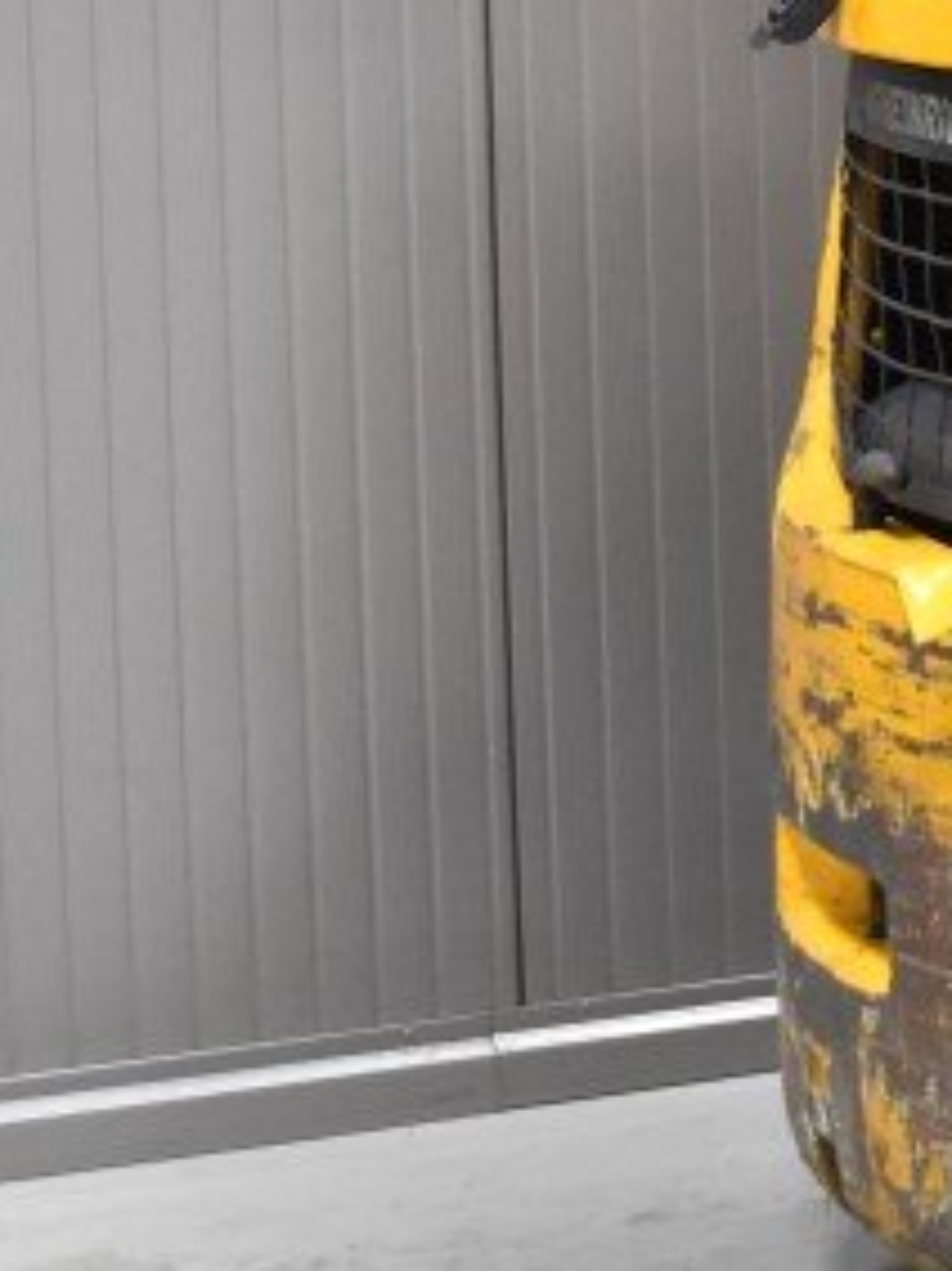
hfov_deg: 9.1
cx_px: 2241
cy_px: -121
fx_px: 5394
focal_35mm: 147
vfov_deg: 13.2
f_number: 5
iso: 1600
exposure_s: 1/25
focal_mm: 24
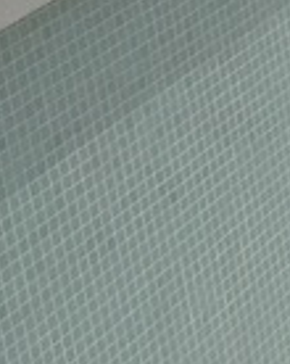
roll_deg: -0.7
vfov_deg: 9.2
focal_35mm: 210
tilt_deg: -21.0
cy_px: 34
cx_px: 1207
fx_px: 2258
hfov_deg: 6.0
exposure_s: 1/6623
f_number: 2.2
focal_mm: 4.15
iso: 32
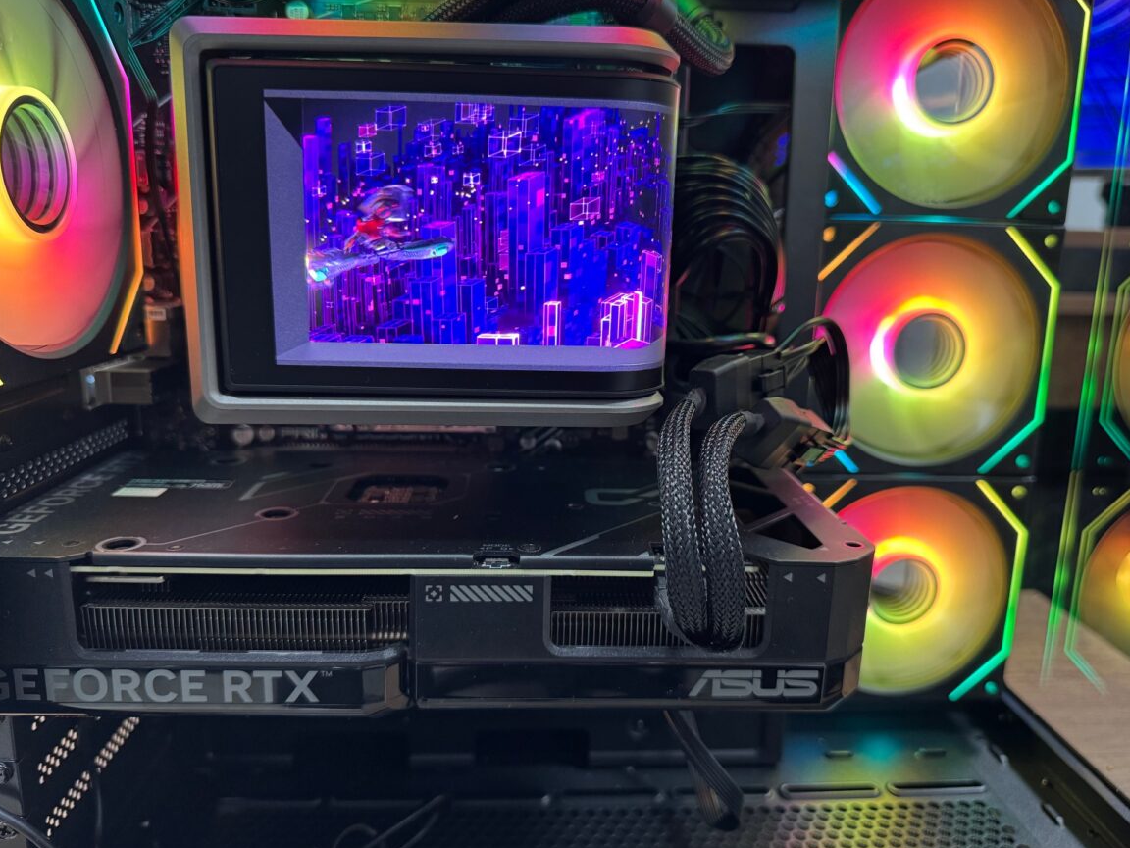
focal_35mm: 25
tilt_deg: -11.3
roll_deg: -1.0
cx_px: 573
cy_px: 422
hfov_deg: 69.4
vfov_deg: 54.9
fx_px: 816
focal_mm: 6.76
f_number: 1.78
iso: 320
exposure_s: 1/50
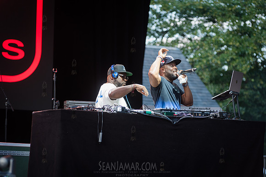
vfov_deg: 8.8
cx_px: 133
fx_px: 1147
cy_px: 88
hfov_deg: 13.2
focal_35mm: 155
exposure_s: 1/320
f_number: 4
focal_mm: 155
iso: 500
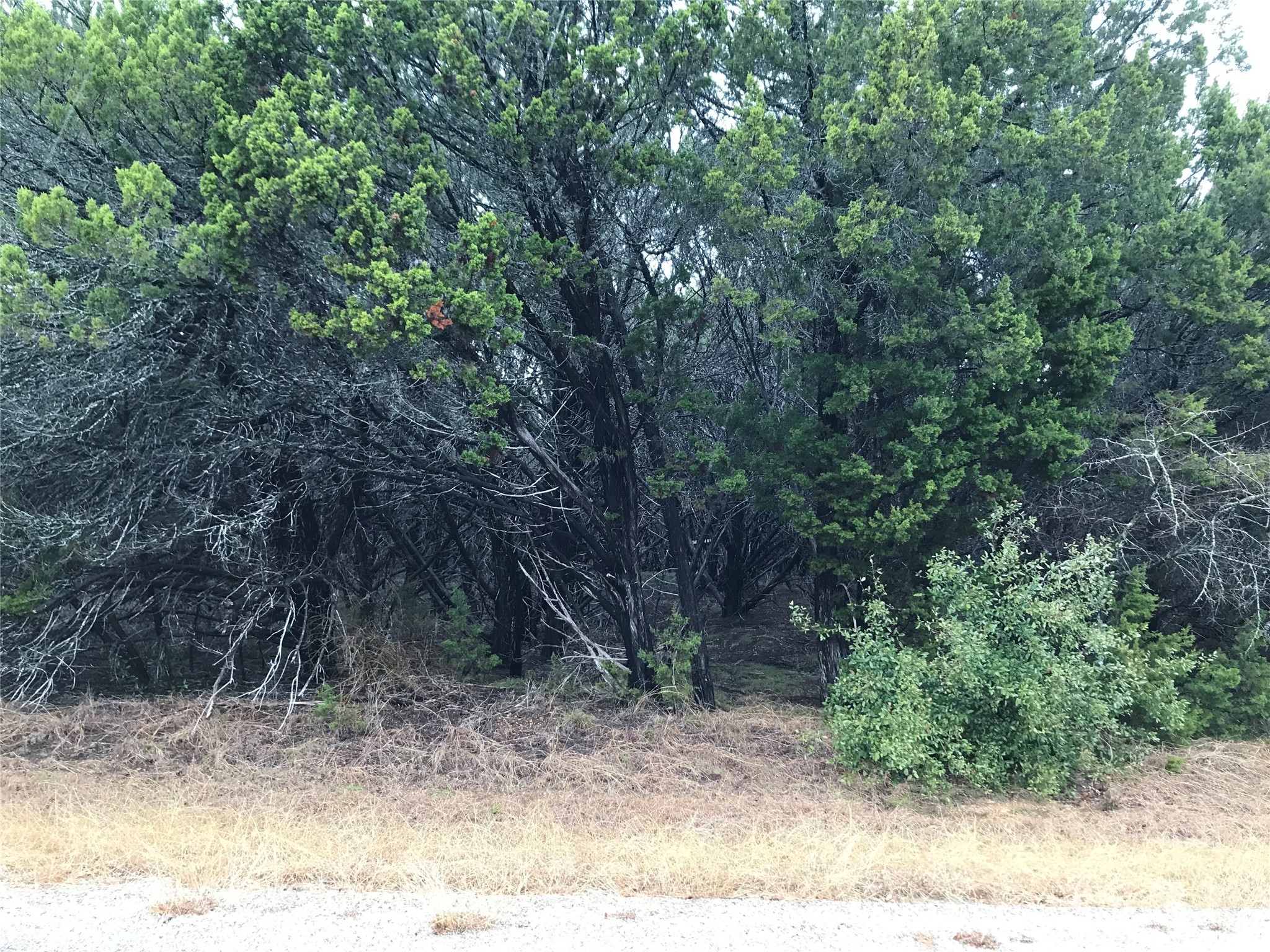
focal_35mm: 28
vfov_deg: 49.7
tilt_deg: +4.3
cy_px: 476
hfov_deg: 63.4
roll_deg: -1.2
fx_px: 1027
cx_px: 635
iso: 20
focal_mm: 3.99
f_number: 1.8
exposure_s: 1/40
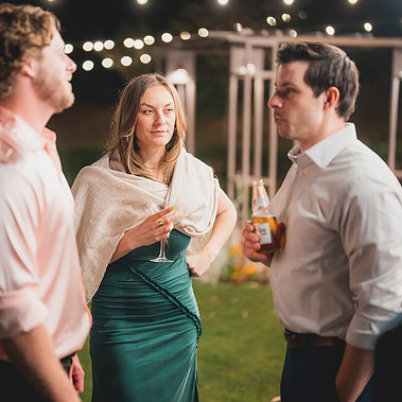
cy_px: 199
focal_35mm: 65
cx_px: 125
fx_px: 854
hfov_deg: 26.3
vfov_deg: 26.5
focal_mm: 50
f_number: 1.2
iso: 2000
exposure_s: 1/200
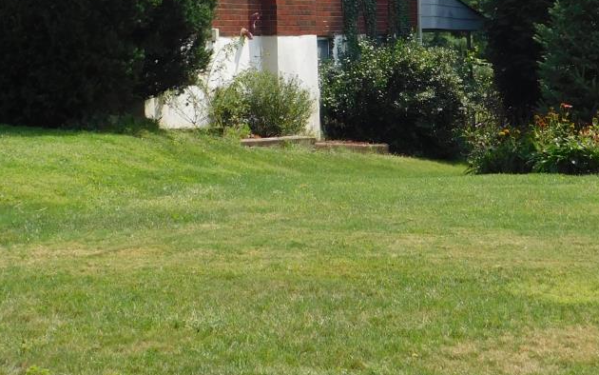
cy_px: -134
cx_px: 283
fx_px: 1649
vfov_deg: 12.5
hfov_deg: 20.6
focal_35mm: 101
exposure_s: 1/800
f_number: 3.6
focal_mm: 7.1
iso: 125
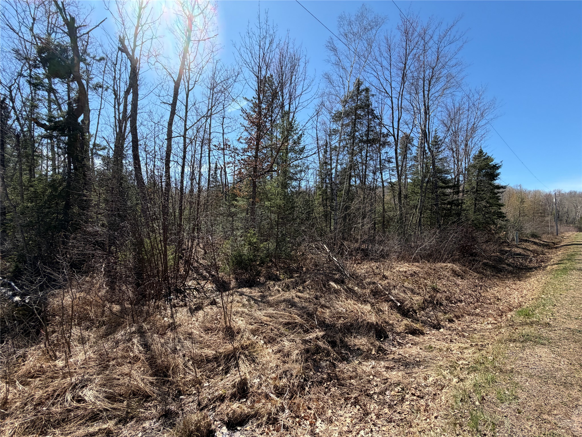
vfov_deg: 85.7
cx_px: 291
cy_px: 218
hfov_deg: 102.1
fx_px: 235
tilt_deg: +0.0
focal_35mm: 14
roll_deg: -2.0
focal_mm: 2.22
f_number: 2.2
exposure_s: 1/770
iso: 40
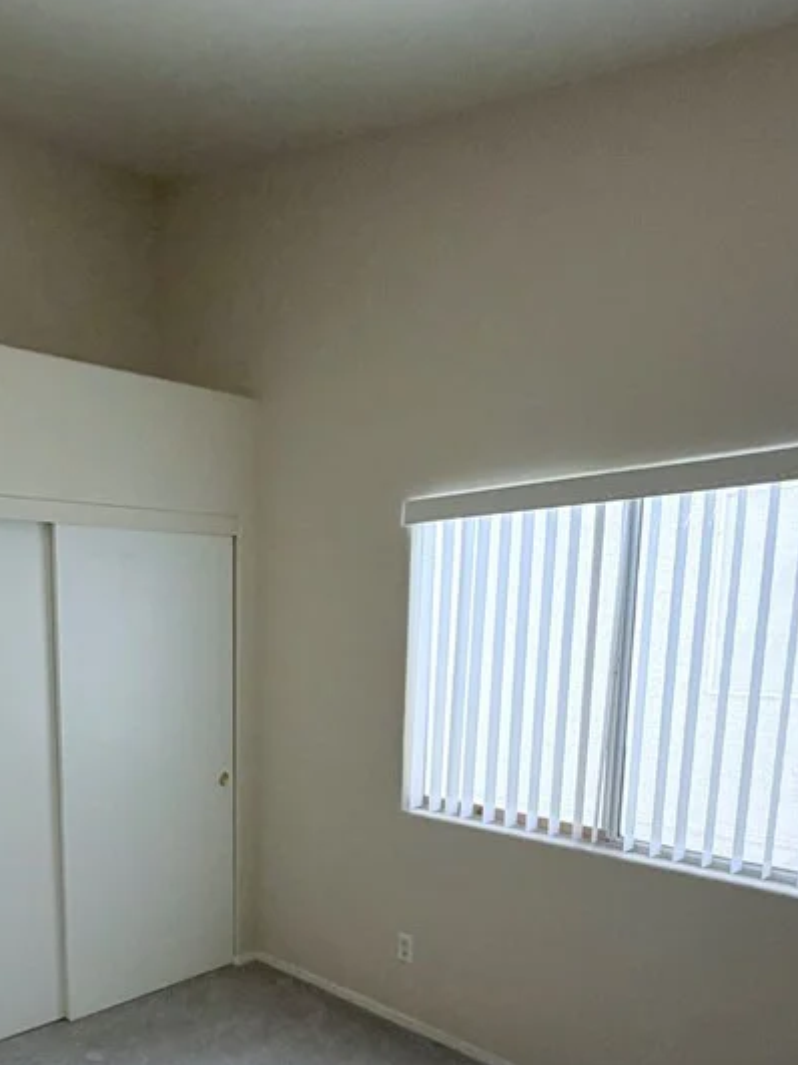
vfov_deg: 63.3
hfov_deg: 48.2
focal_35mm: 27
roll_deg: +0.5
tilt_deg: -6.3
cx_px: 148
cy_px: 730
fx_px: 830
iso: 200
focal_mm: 2.22
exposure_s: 1/60
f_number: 2.2
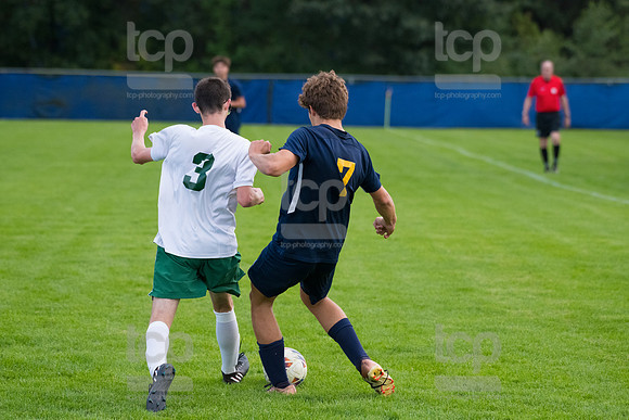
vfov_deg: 6.9
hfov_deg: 10.3
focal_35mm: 200
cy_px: 210
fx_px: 3495
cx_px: 314
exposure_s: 1/2000
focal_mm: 200
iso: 3200
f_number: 5.6
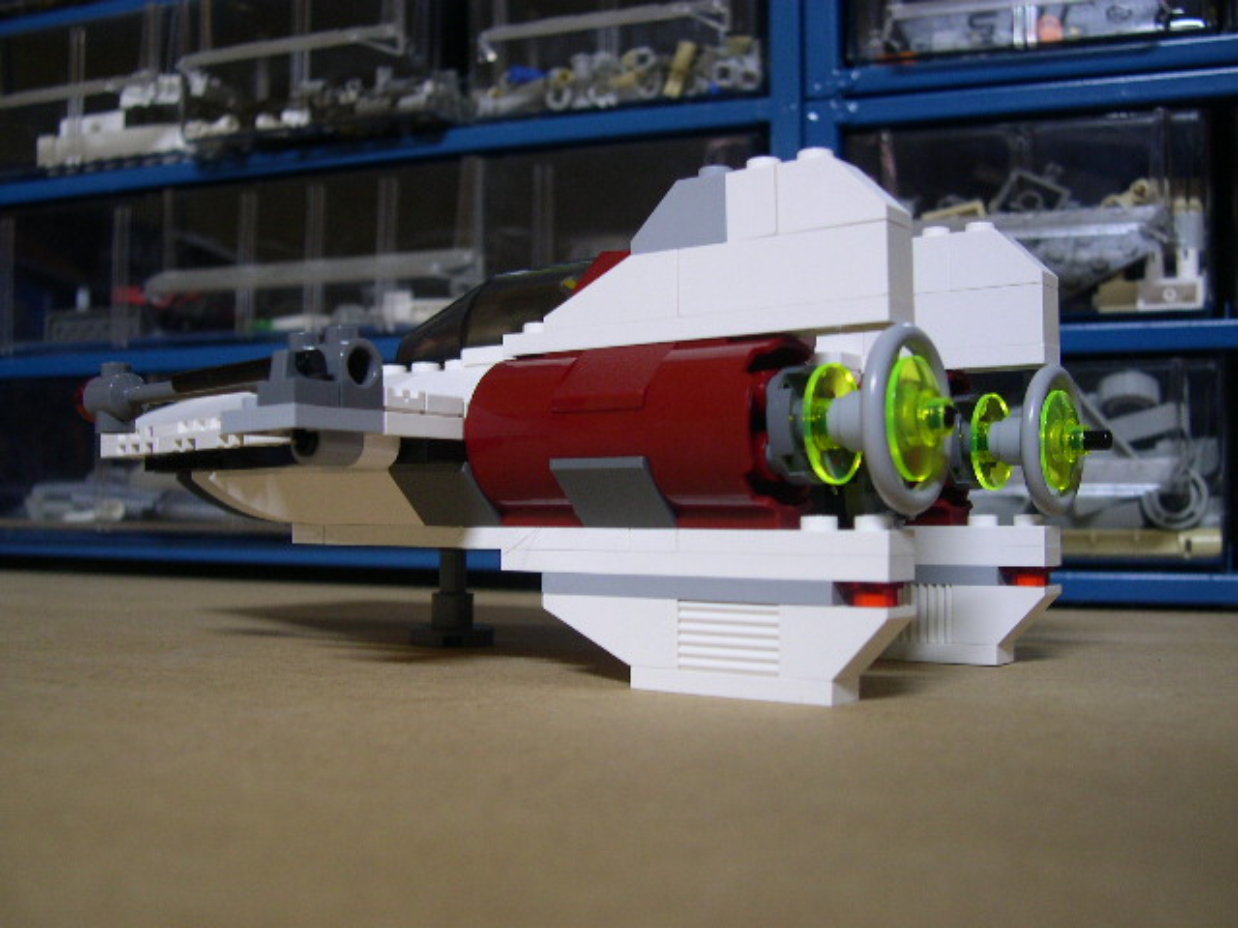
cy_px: 464
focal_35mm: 38
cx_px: 619
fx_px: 1359
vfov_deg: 37.7
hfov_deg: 49.0
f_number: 2.8
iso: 156
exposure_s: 1/5.1
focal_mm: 8
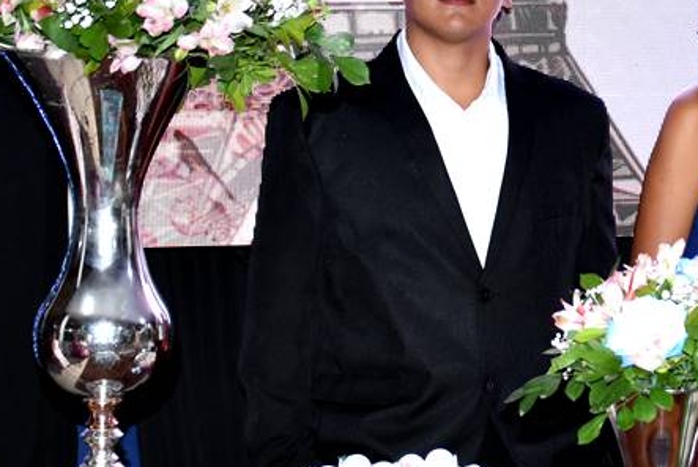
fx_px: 2677
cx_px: 878
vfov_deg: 10.0
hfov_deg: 14.3
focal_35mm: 138
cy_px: 172
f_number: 4.2
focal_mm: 34
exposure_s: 1/80
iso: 1600
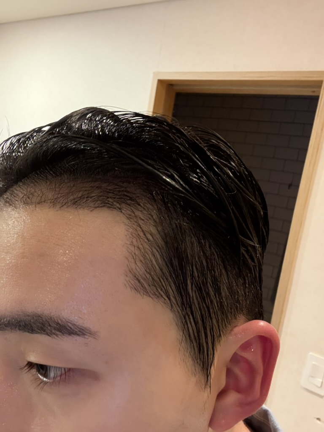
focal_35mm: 30
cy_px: 216
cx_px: 162
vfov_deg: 60.0
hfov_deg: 46.8
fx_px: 374
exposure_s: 1/30
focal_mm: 2.69
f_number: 1.9
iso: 400
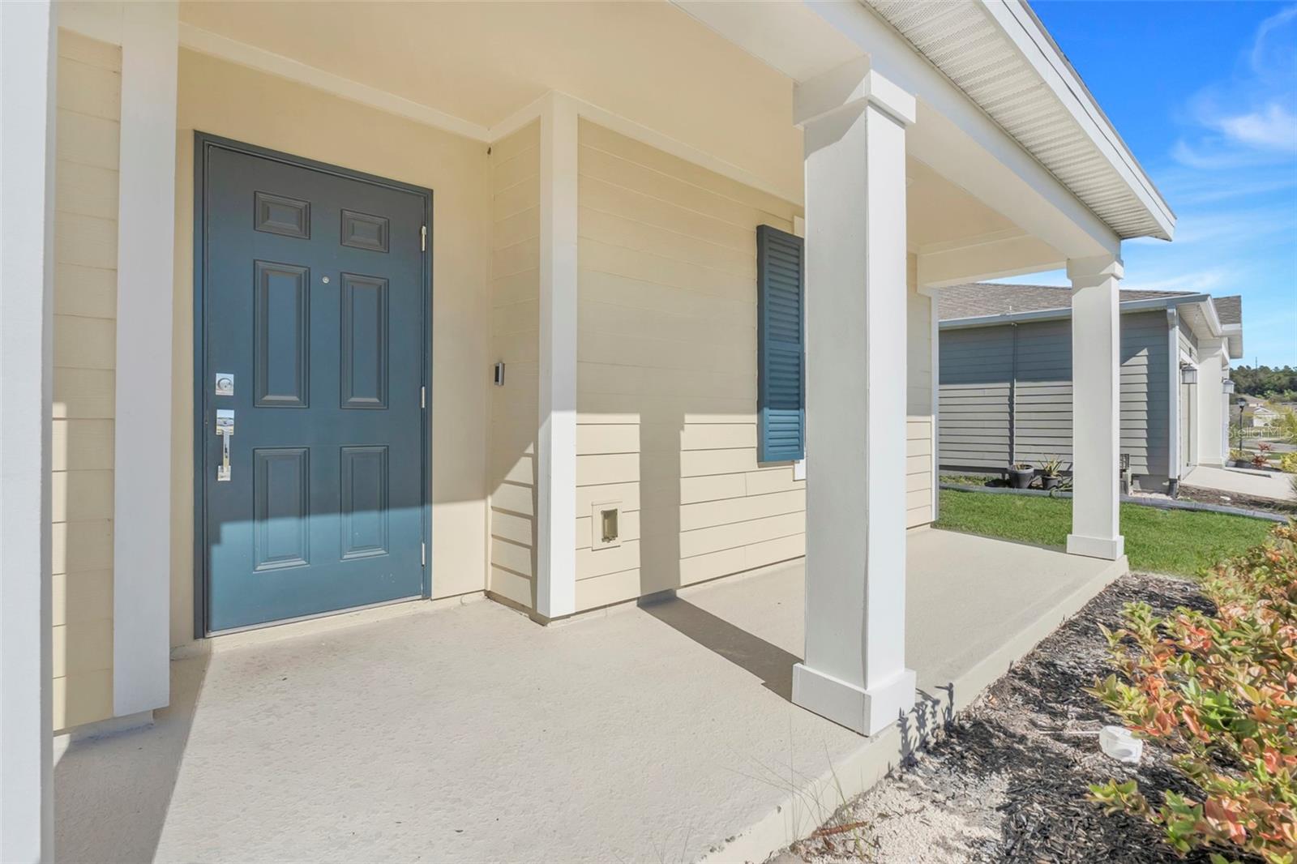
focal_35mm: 18
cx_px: 648
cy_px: 432
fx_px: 648
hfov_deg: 90.0
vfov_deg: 67.4
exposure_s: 1/200
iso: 250
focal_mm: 12
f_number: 9
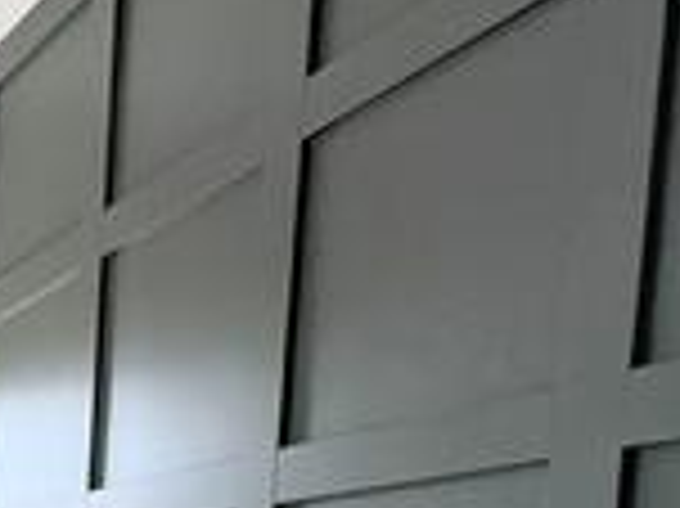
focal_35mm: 55
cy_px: 760
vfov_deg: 22.0
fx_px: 1080
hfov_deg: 21.3
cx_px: -574
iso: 47
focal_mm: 1.95
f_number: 2.2
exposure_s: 1/429
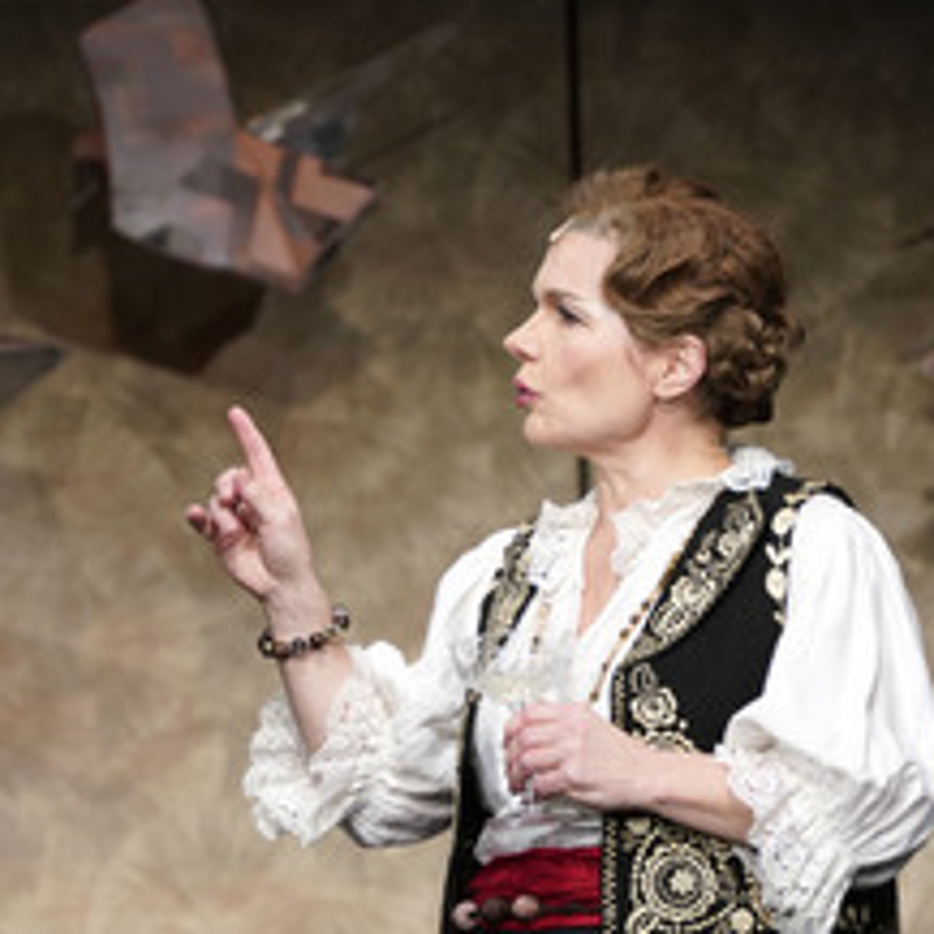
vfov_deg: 6.1
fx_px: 8822
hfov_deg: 6.1
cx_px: 269
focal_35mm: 289
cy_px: 581
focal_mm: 164
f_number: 5.6
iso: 1600
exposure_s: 1/640
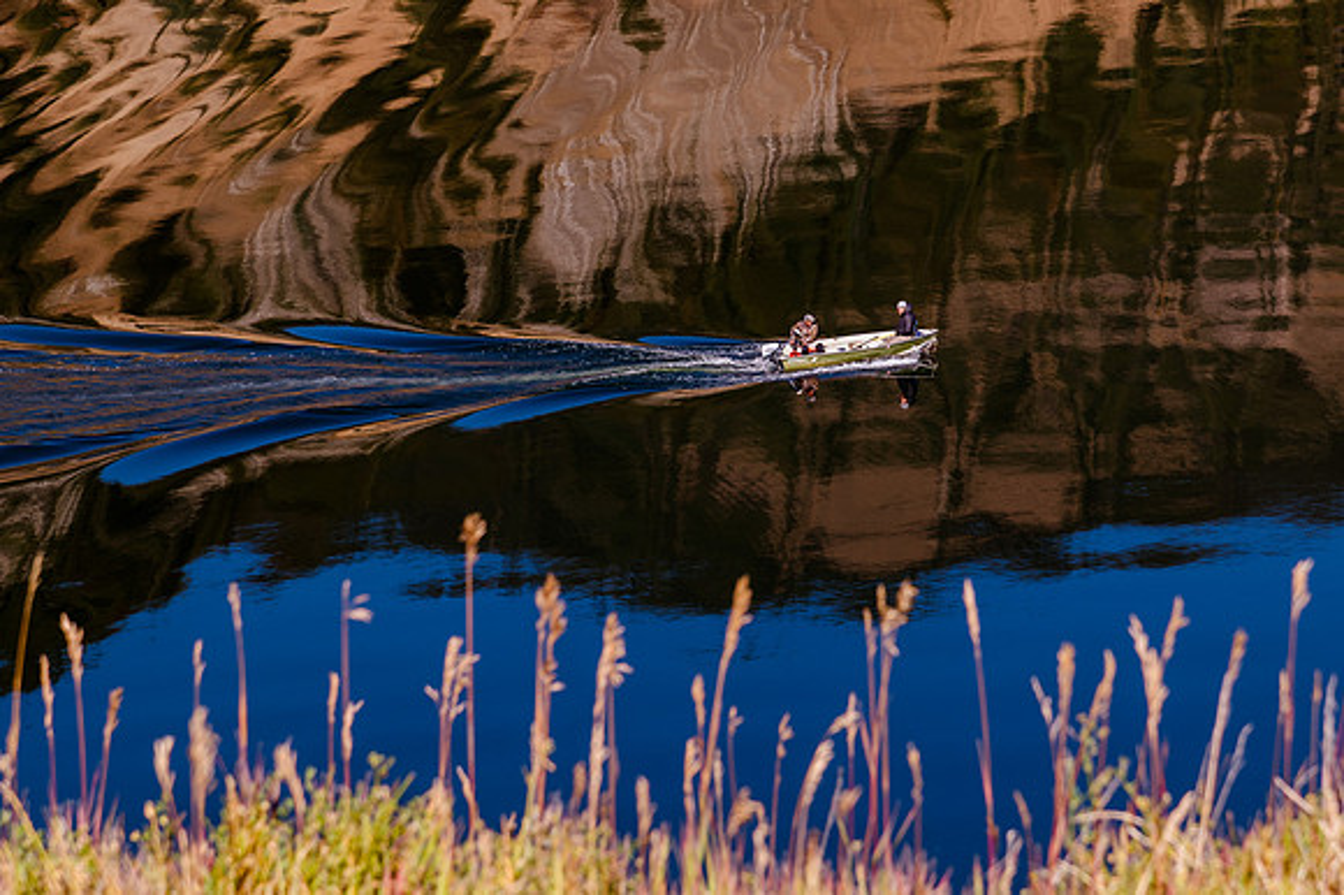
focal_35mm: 145
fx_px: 5408
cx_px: 812
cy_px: 355
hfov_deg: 14.2
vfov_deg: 9.5
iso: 200
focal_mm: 120
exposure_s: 1/250
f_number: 9
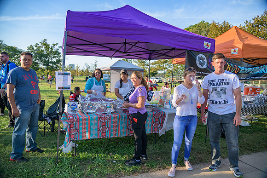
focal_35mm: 24
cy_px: 89
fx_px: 178
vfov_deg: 53.2
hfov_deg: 73.7
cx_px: 134
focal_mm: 24
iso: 125
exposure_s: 1/200
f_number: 4
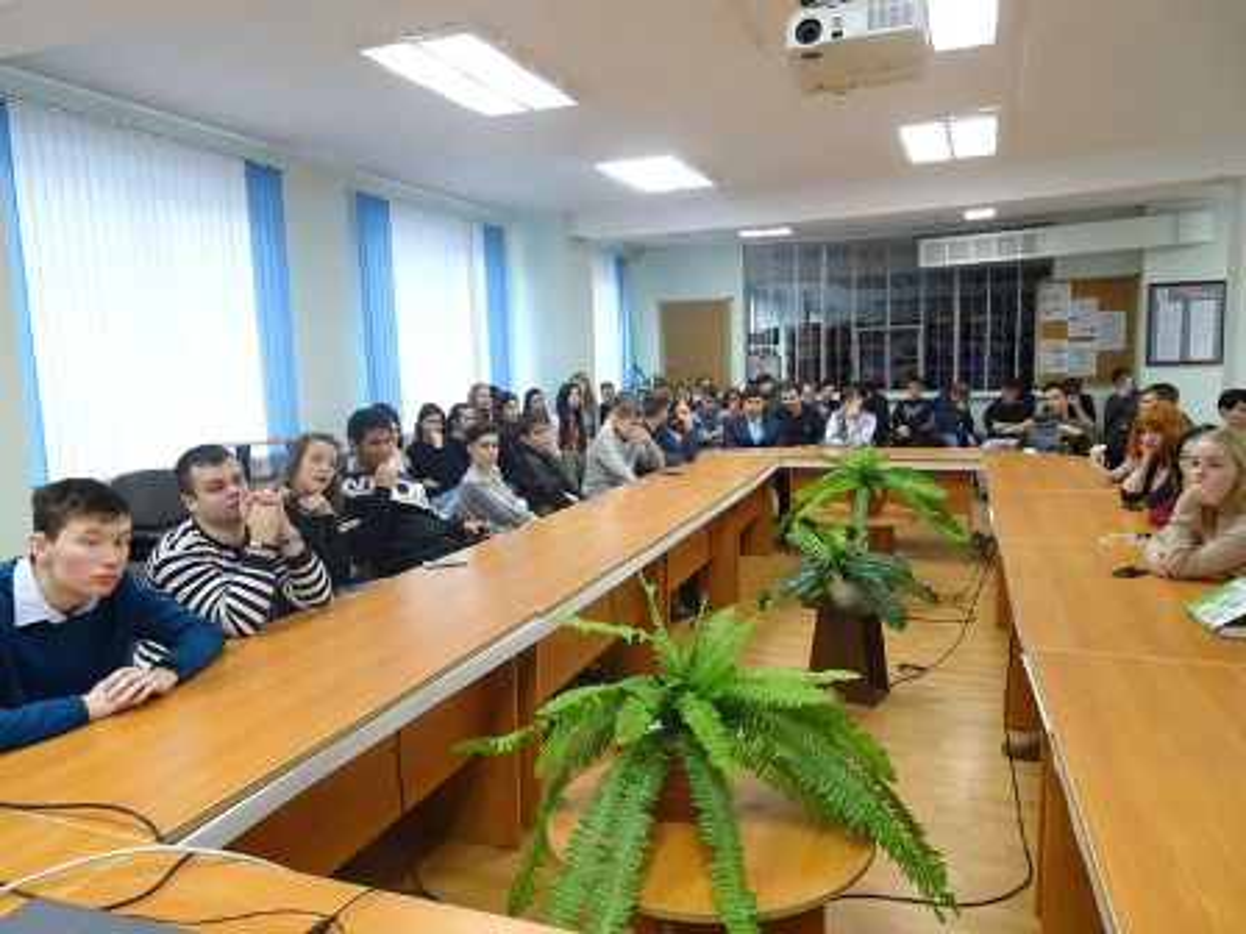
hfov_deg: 71.6
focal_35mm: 24
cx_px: 623
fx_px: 864
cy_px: 467
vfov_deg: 56.8
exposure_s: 1/60
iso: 640
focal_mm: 4.1
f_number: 3.5
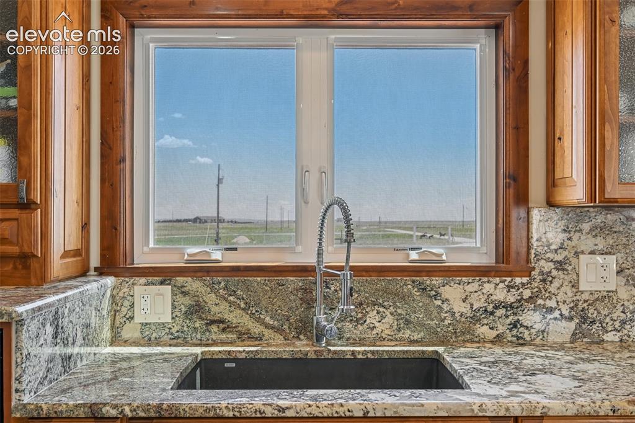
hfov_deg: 61.9
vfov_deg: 43.6
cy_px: 212
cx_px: 318
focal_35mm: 30
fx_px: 529
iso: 200
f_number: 10
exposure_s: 1/30
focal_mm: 30
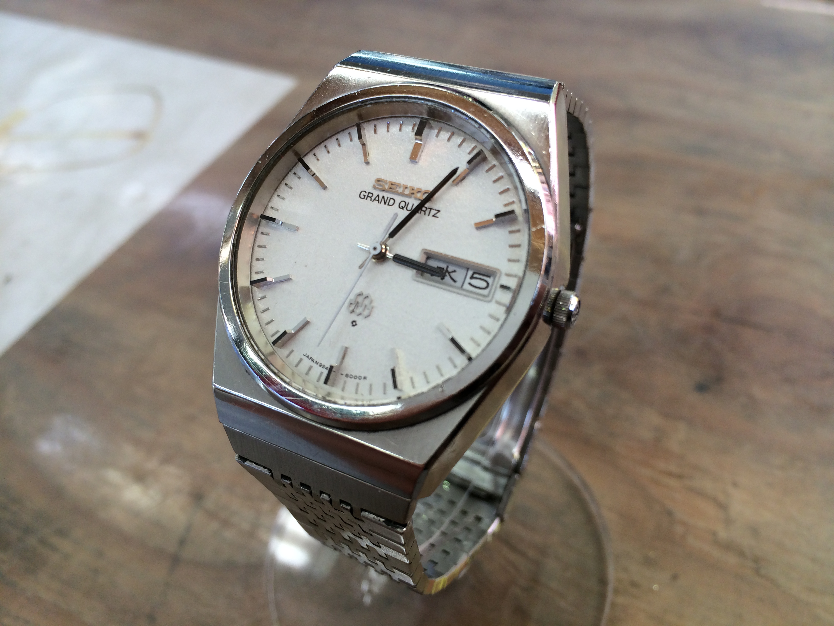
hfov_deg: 60.0
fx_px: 723
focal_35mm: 30
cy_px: 313
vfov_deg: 46.8
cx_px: 417
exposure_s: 1/120
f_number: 2.2
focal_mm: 4.12
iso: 50
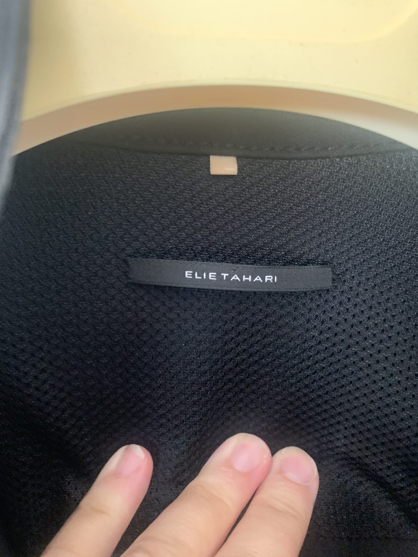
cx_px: 209
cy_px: 278
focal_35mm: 26
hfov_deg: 53.1
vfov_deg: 67.3
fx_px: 419
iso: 400
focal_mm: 4.25
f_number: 1.8
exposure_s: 1/40
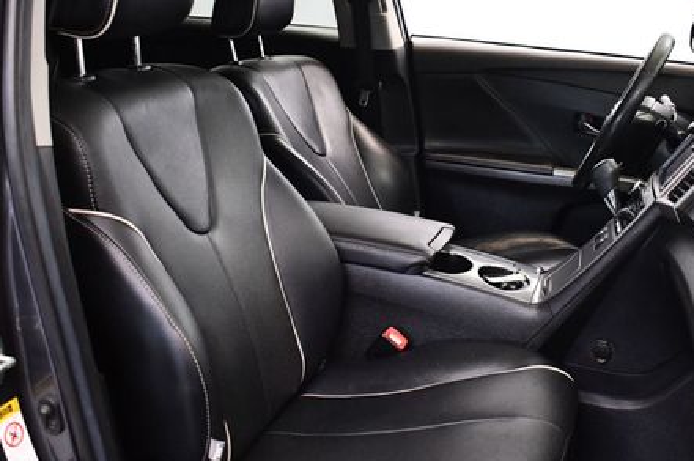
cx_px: 376
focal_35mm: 45
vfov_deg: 29.8
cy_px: 195
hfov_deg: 43.6
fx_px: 867
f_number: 3.8
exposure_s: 1/100
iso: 3200
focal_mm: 21
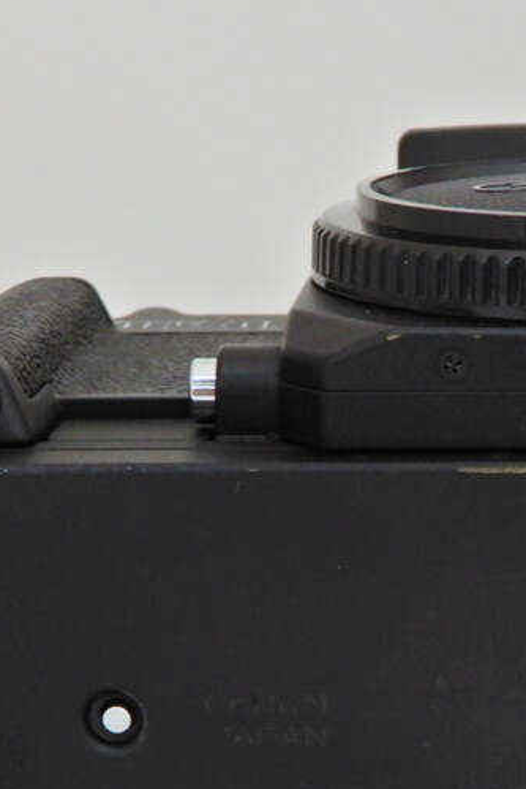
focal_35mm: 105
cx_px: 565
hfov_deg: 12.8
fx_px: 2299
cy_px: 623
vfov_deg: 19.3
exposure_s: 1/30
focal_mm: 7.5
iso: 140
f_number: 4
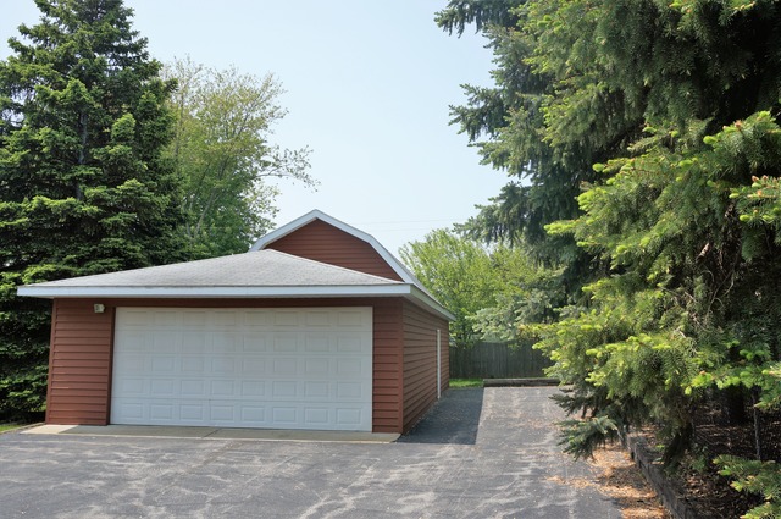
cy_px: 260
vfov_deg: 41.6
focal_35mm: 32
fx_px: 683
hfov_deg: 59.6
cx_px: 390
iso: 100
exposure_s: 1/320
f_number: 8
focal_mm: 21
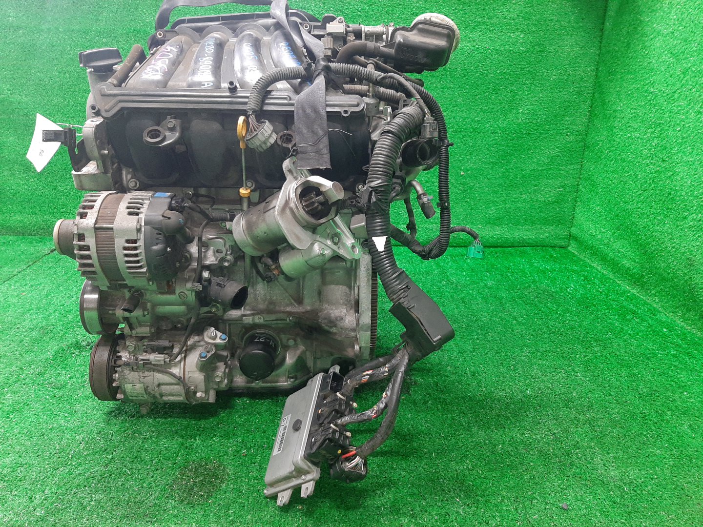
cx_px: 352
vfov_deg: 53.1
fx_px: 528
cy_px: 264
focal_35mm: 26
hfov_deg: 67.3
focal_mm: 3.93
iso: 225
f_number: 1.7
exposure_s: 1/50
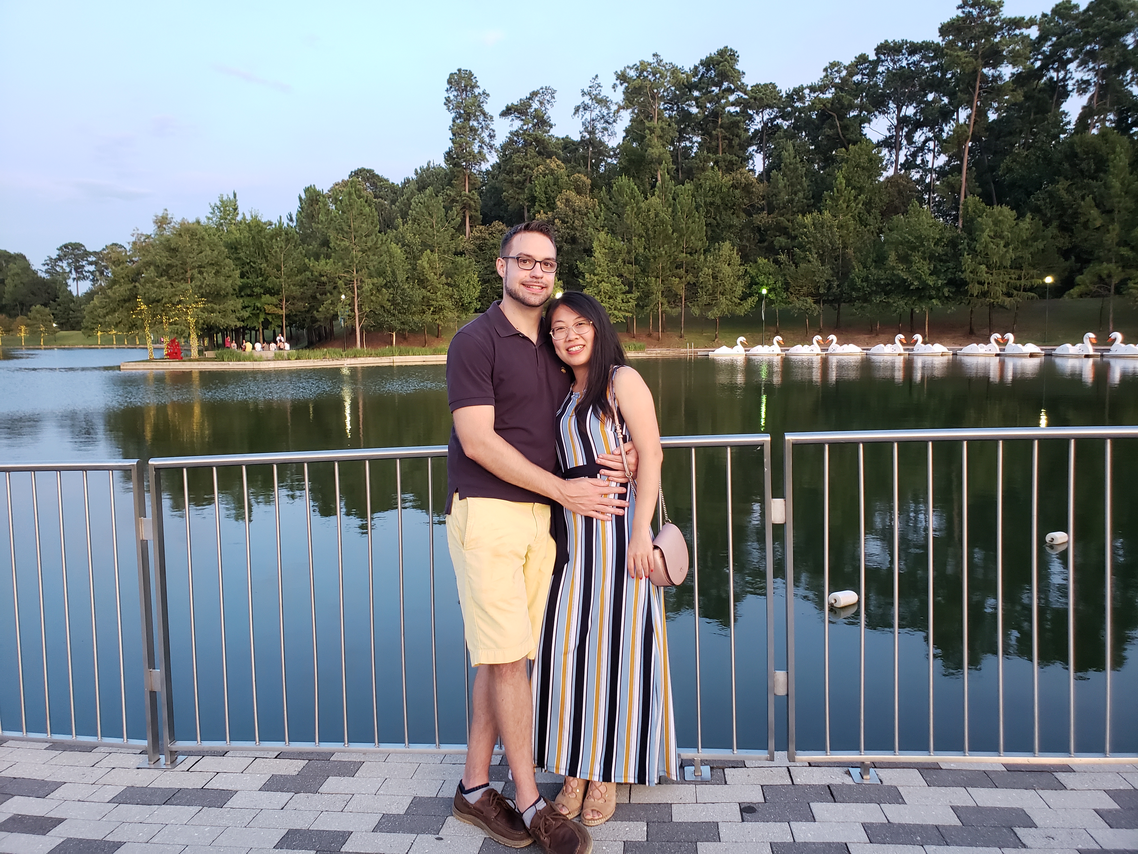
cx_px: 569
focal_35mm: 26
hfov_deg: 67.3
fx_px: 855
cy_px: 427
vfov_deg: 53.1
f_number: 2.4
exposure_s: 1/40
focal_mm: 4.3
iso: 320
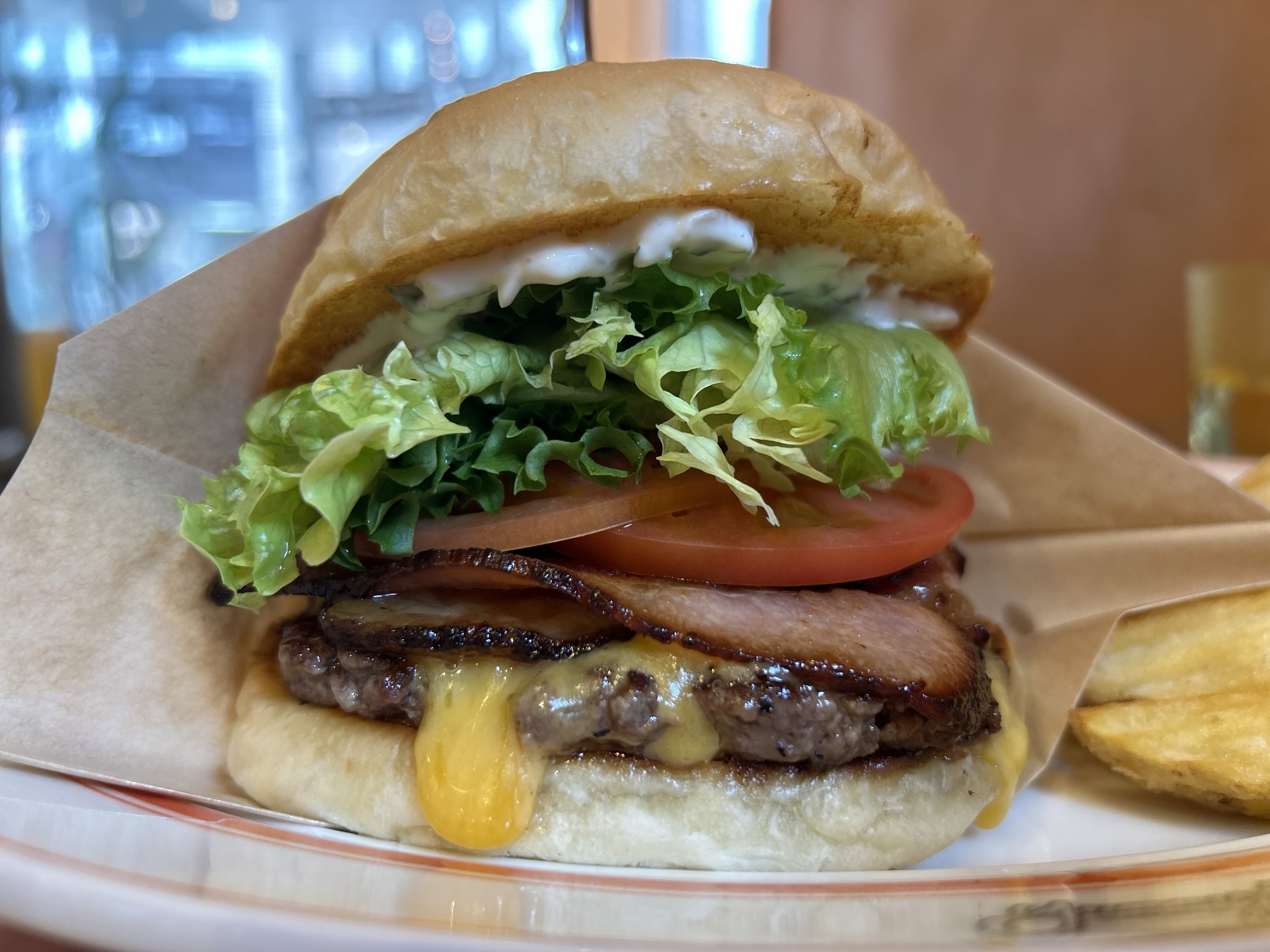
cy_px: 476
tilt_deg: -10.8
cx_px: 635
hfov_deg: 67.3
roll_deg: +0.1
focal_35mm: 26
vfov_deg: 53.1
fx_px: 954
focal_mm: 5.7
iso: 125
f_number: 1.5
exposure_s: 1/50
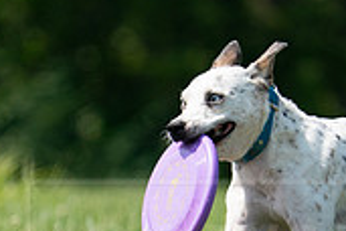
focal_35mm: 1469
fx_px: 14118
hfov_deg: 1.4
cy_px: 281
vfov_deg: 0.9
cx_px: 219
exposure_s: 1/4000
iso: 1000
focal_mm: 433
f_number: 6.3
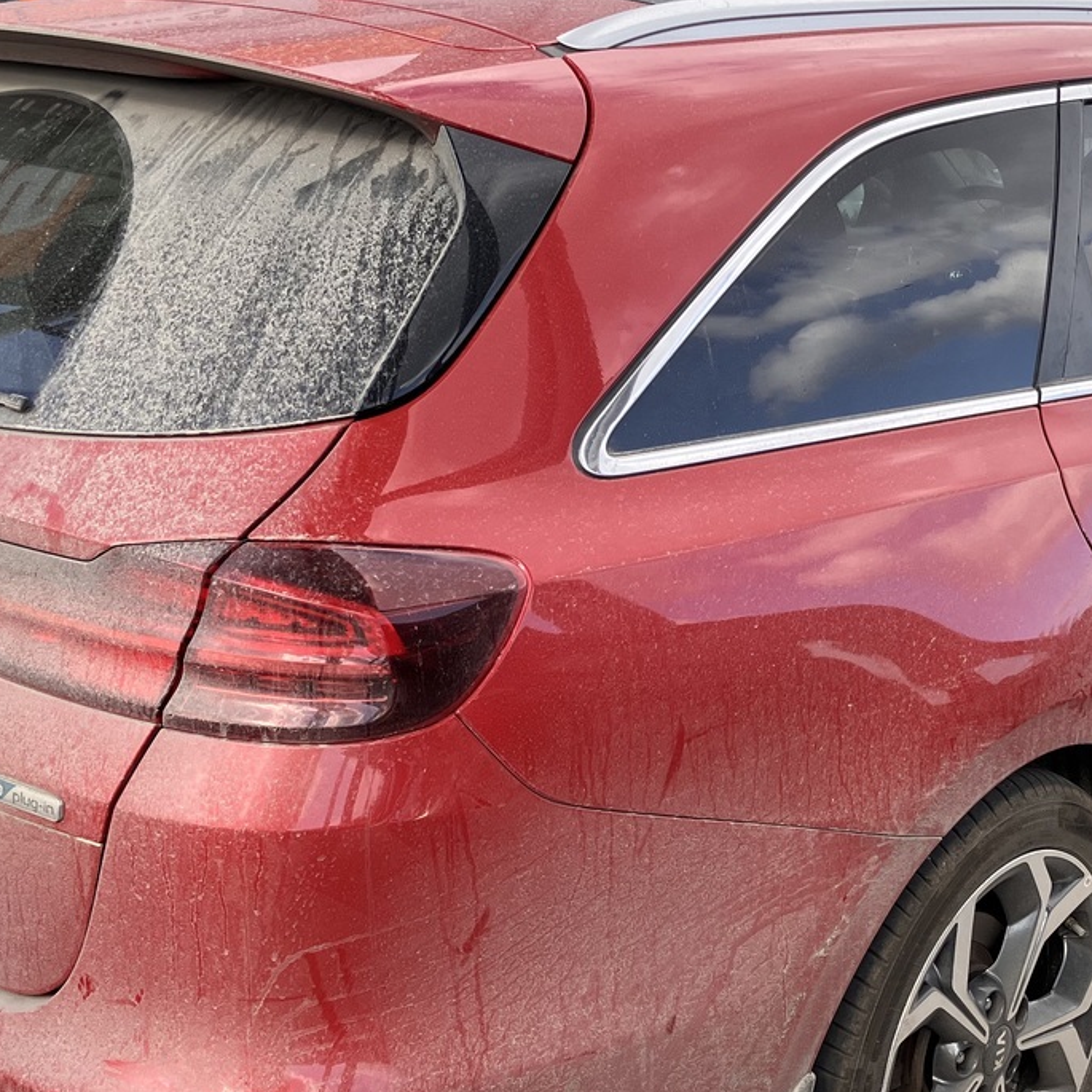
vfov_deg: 32.8
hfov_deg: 32.7
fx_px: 1856
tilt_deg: -16.8
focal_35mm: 52
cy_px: 595
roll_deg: -1.8
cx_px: 655
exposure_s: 1/376
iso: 32
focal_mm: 3.99
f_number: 1.8
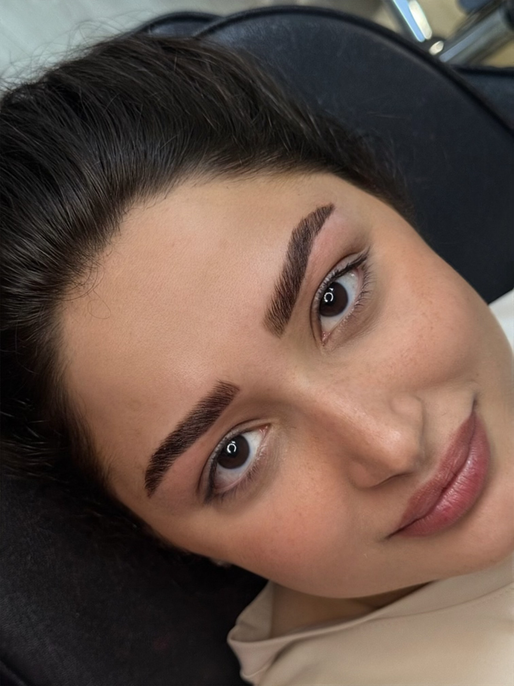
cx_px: 257
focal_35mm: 48
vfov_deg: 39.7
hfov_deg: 30.3
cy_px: 343
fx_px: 950
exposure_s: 1/49
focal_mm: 6.76
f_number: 1.78
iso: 250
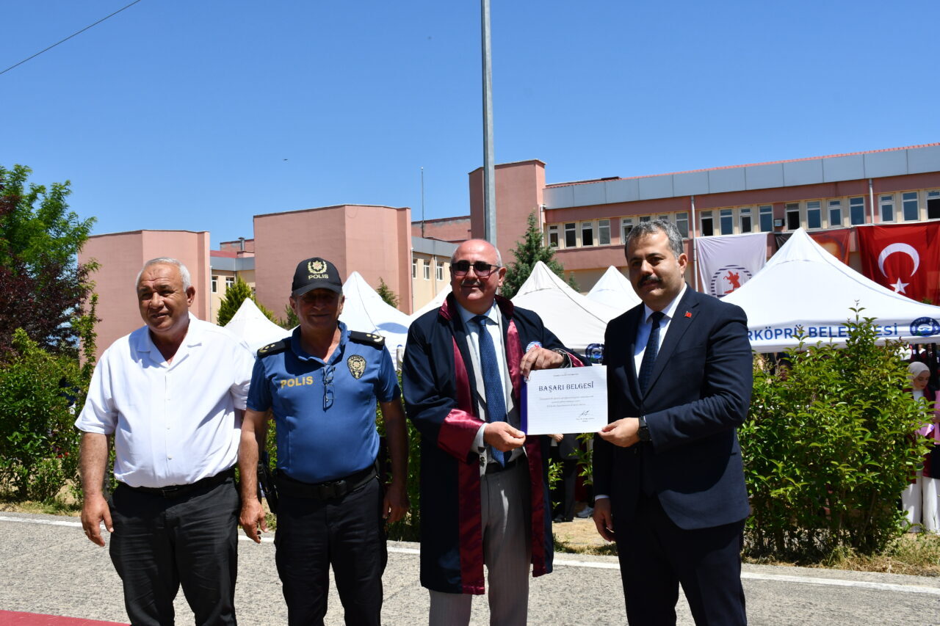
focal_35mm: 33
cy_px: 313
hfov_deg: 57.2
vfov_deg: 40.0
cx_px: 470
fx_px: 861
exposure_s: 1/640
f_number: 13
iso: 250
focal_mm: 22
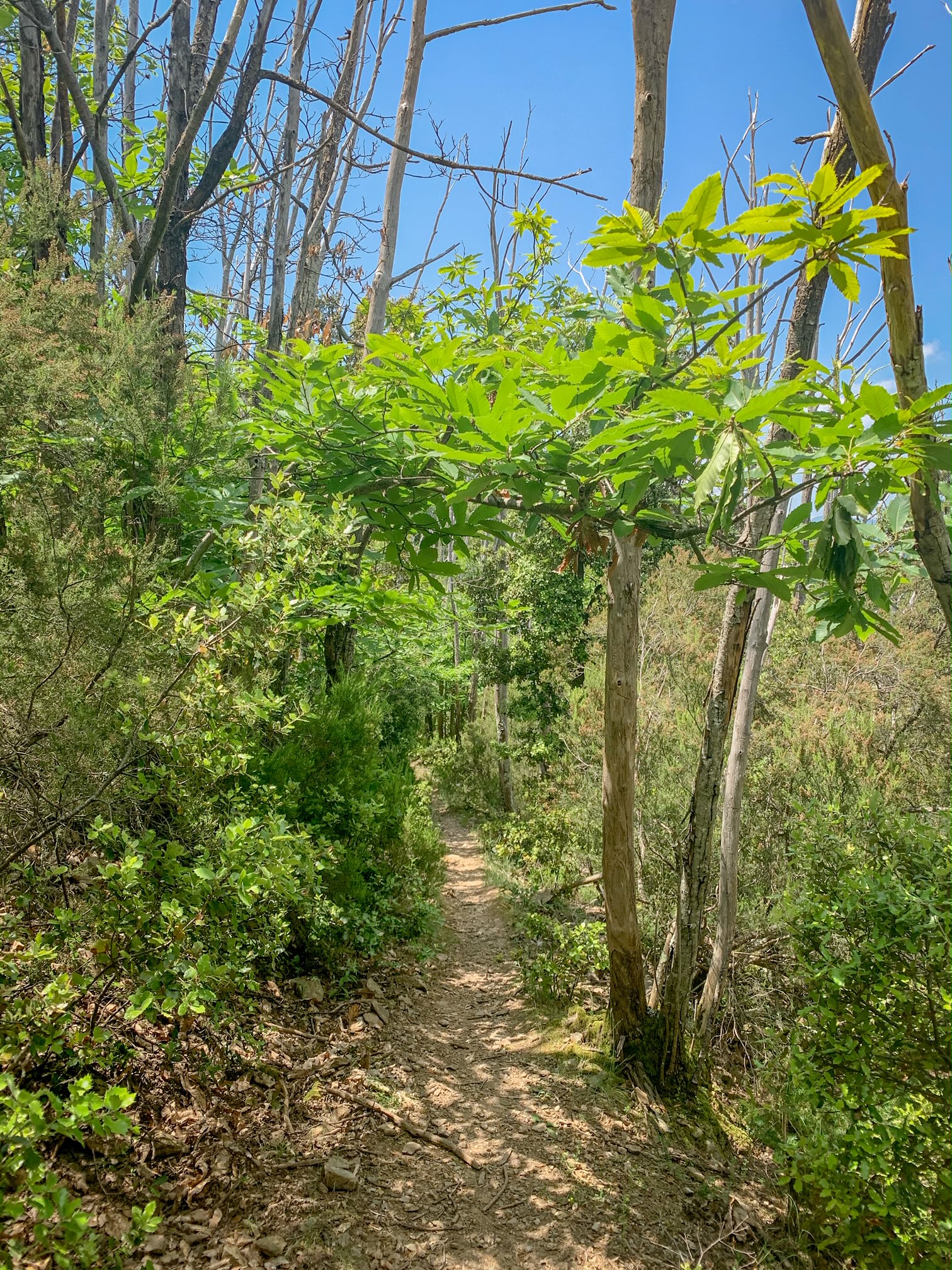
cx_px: 476
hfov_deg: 53.1
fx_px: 953
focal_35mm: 26
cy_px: 635
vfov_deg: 67.3
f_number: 1.8
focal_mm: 4.25
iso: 25
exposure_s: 1/900
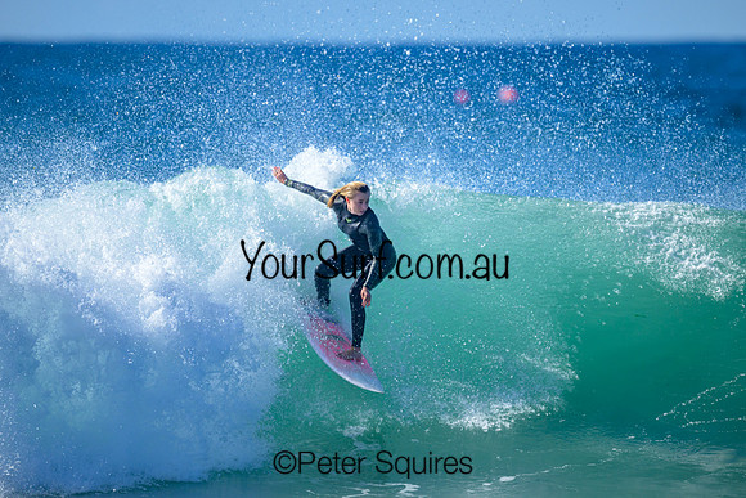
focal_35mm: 820
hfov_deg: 2.5
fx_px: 17000
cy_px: 249
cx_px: 373
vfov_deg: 1.7
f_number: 6.3
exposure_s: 1/2000
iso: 280
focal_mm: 800
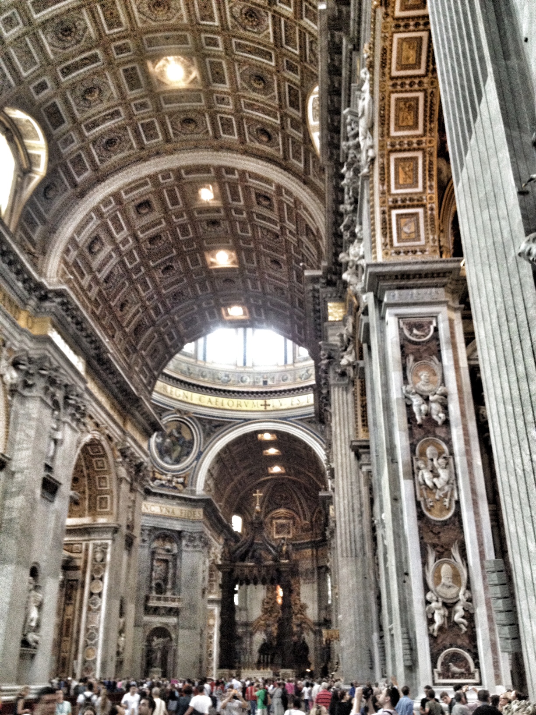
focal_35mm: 35
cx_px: 268
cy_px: 358
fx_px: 723
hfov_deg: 40.7
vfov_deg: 52.6
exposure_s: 1/20
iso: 320
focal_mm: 4.28
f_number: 2.4
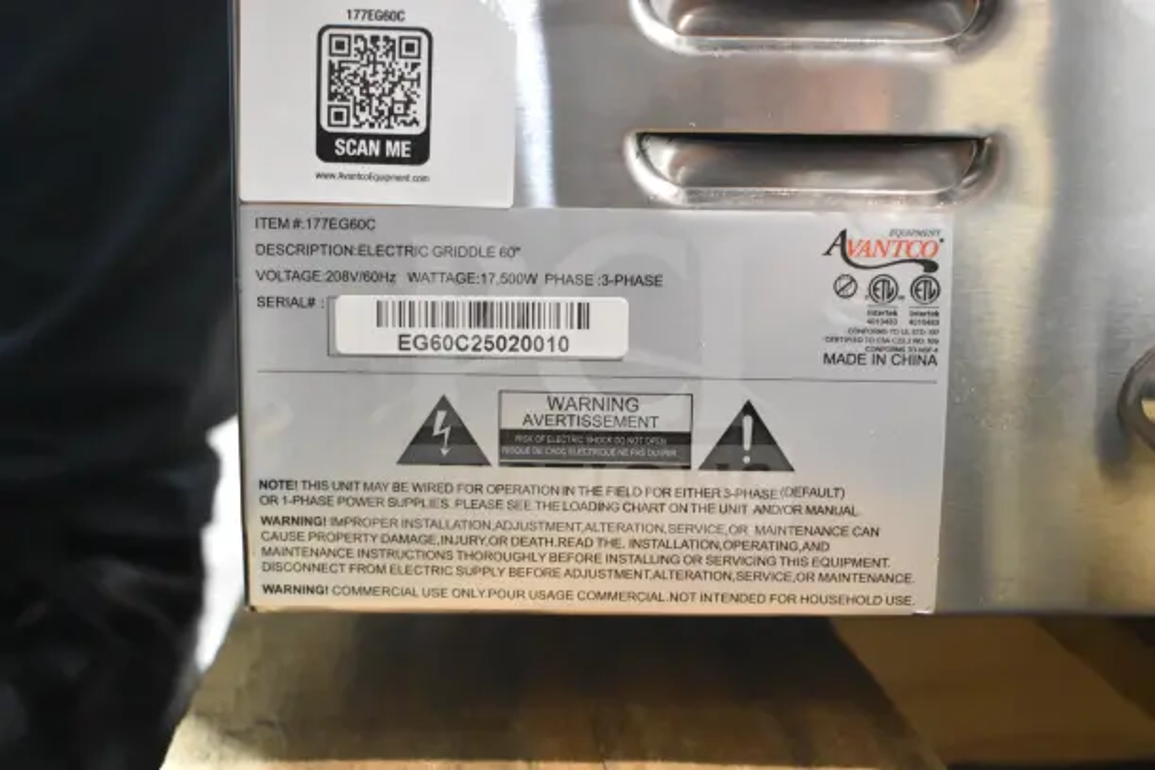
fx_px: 1396
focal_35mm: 44
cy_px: 385
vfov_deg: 30.9
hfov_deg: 45.0
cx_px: 578
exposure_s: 1/80
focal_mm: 29
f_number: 4.5
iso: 6400
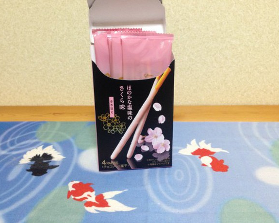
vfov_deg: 40.1
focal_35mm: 37
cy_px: 104
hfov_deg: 49.1
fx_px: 306
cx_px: 148
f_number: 2.4
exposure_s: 1/20
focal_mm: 4.12
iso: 200
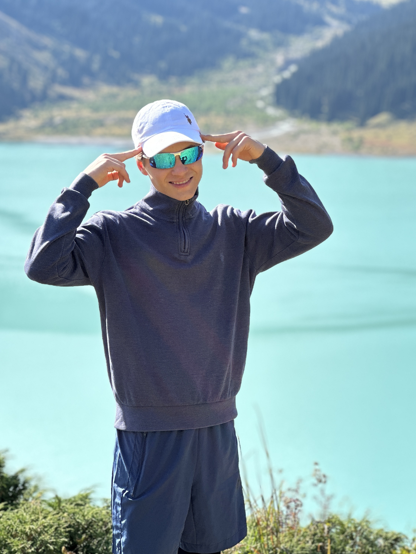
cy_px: 225
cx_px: 224
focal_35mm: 104
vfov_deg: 18.9
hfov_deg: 14.2
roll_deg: -1.7
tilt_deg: -5.1
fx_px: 1666
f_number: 2.8
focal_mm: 9
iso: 32
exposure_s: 1/307
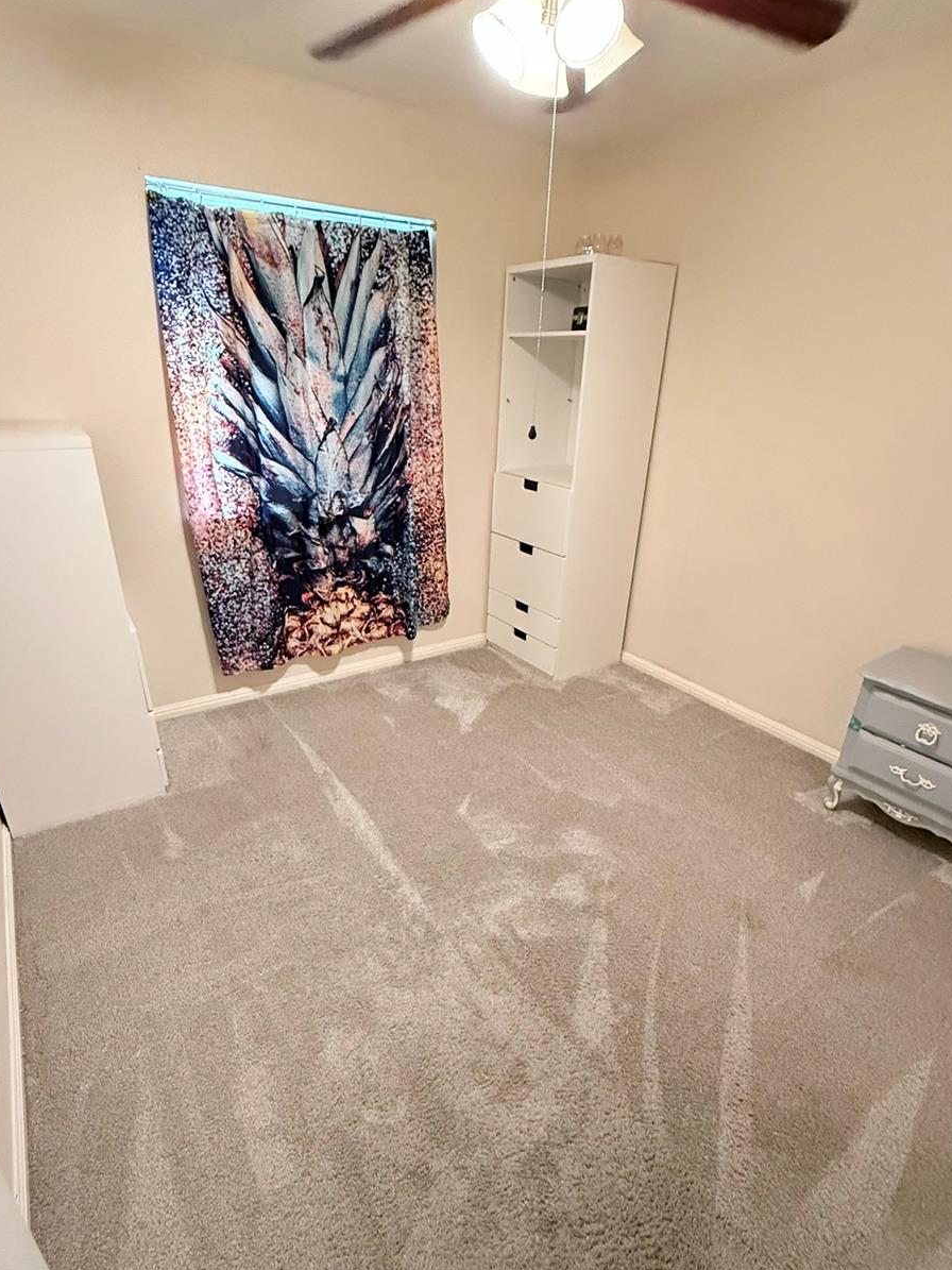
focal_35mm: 18
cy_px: 677
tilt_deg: -25.7
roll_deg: -2.0
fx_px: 660
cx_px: 464
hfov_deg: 71.6
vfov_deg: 87.6
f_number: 2.2
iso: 1000
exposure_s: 1/60
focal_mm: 2.22
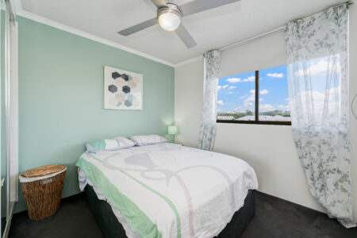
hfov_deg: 104.3
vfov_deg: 81.2
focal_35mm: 14
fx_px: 139
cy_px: 119
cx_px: 178
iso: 400
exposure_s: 1/50
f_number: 14
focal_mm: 14
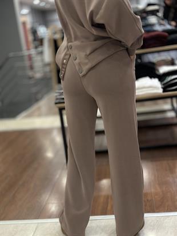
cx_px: 88
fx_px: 327
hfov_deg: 30.3
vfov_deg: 39.6
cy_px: 118
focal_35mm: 48
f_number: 1.78
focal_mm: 6.86
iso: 125
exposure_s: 1/50
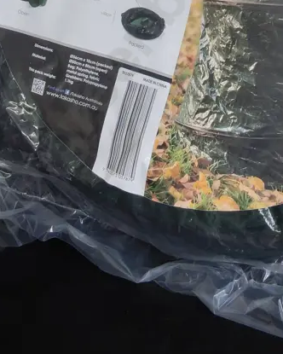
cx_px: 213
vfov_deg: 26.3
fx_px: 681
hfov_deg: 23.3
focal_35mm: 65
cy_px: -58
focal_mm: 2.87
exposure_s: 1/100
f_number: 2
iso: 40
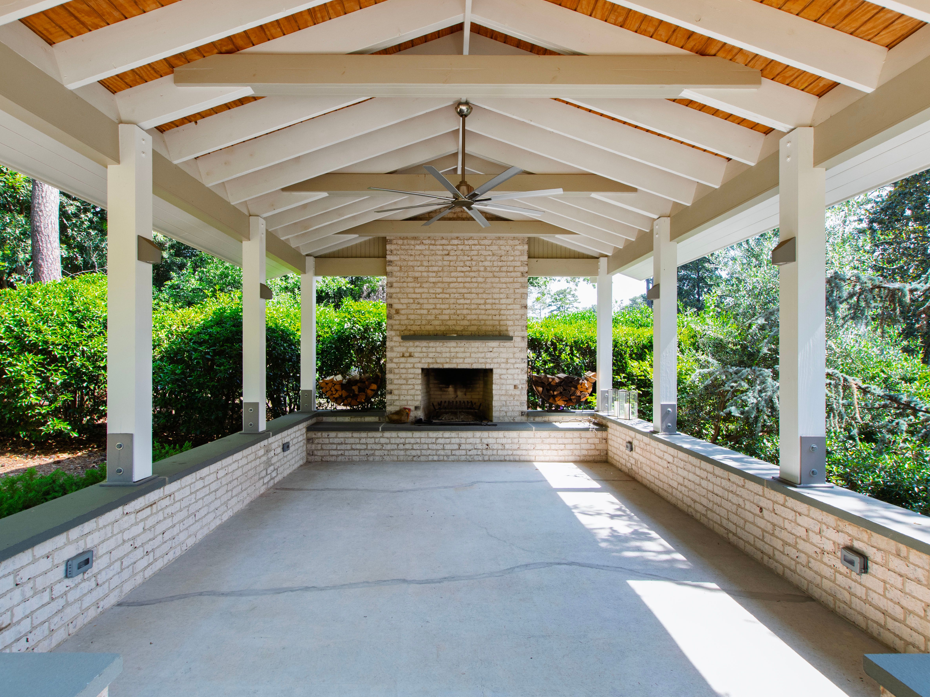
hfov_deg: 91.0
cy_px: 358
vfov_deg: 74.7
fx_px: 457
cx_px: 471
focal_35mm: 17
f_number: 8
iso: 320
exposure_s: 1/80
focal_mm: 10
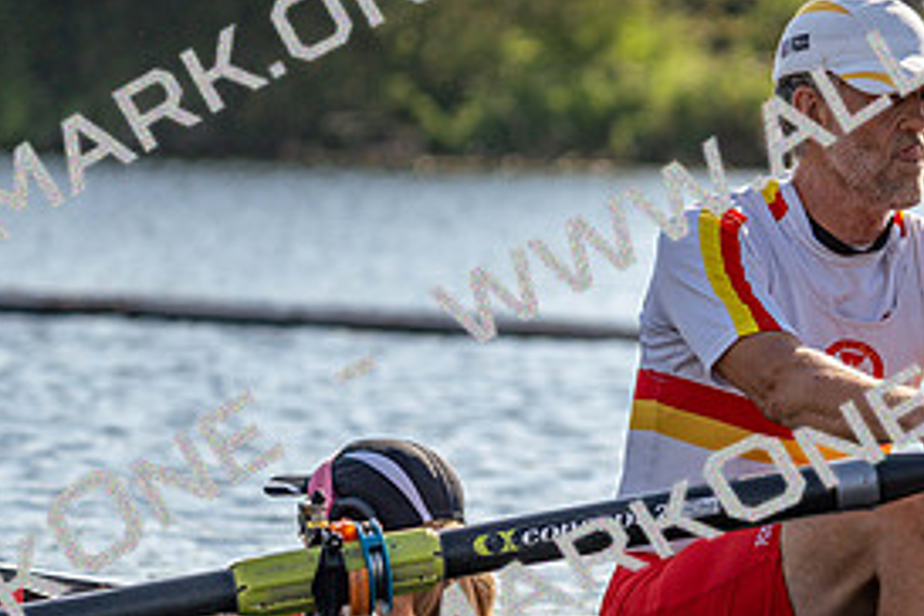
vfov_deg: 3.2
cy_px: 354
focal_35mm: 425
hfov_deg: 4.8
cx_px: 850
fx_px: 10907
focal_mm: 200
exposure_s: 1/1600
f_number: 5.6
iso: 200
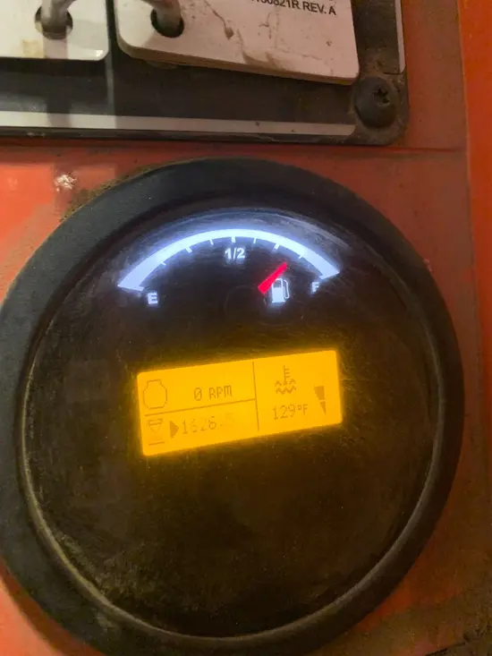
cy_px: 328
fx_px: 493
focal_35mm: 26
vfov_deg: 67.3
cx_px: 246
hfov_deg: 53.1
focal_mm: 4.25
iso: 500
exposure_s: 1/29
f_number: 1.8
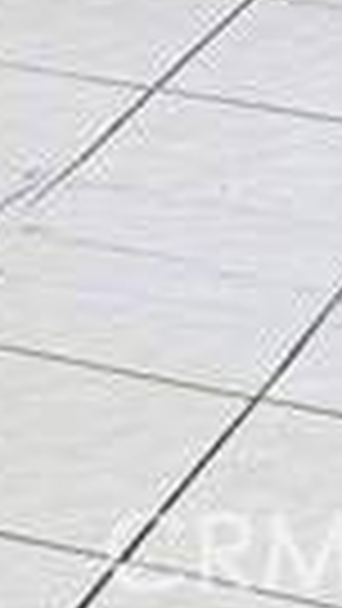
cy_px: -824
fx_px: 3996
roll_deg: +1.0
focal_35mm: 248
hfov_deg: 4.8
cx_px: -356
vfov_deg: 8.1
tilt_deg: -5.2
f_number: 1.78
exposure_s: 1/41
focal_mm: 6.76
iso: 250
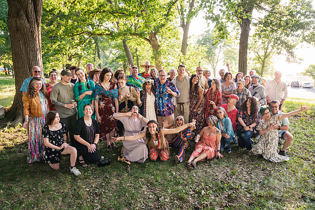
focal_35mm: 26
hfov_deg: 69.4
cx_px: 158
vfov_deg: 49.5
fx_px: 227
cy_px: 105
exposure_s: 1/250
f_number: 5.6
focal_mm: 26
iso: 800
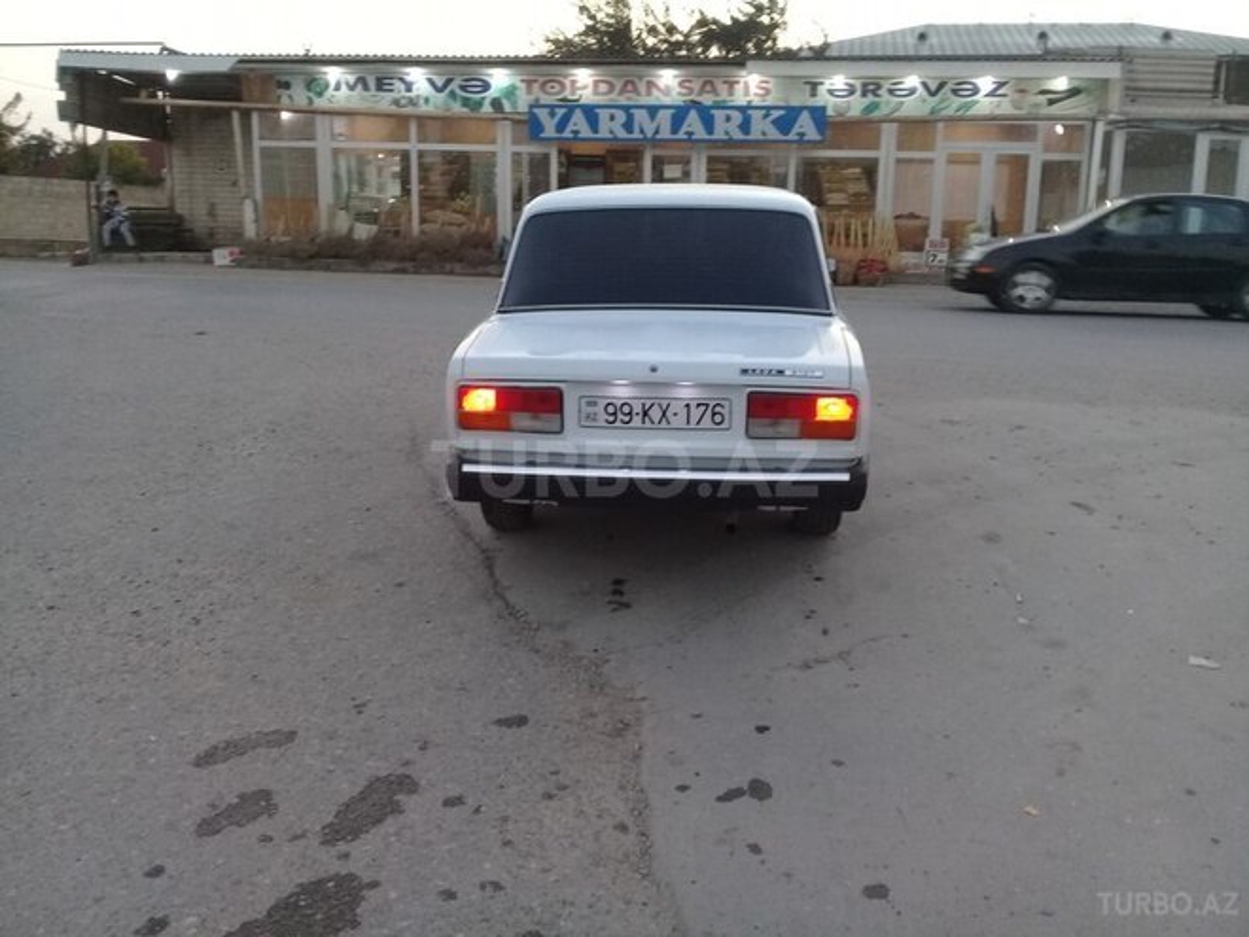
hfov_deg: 58.4
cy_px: 468
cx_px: 624
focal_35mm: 31
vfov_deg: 45.4
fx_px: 1119
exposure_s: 1/33
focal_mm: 3.3
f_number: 2.2
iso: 80
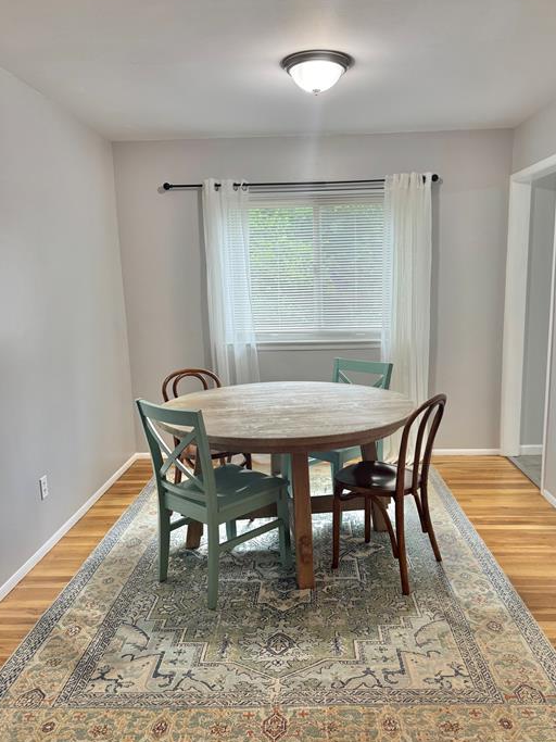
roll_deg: +1.0
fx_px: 578
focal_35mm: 27
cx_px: 295
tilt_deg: -10.4
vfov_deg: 65.3
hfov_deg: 51.3
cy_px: 382
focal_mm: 6.76
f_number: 1.78
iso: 125
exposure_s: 1/60
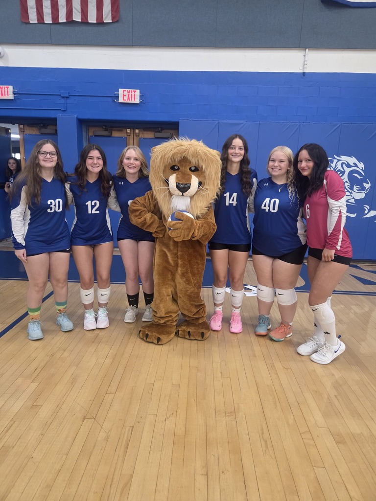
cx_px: 188
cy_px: 250
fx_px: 333
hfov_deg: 58.9
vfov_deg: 73.9
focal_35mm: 23
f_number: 1.8
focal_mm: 5.4
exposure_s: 1/120
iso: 640
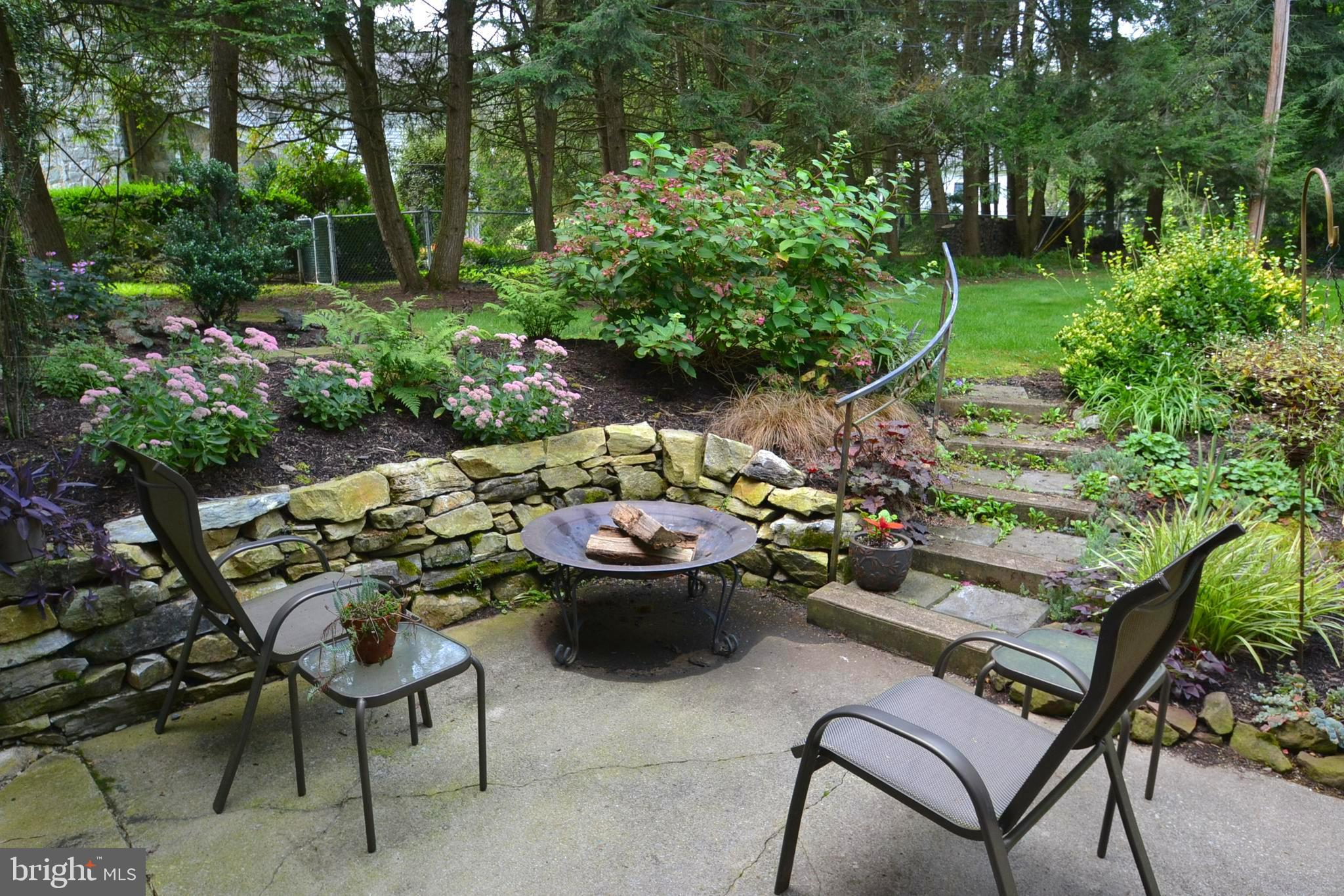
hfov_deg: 81.2
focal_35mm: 21
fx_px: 784
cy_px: 448
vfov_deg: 59.5
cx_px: 672
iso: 320
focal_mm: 14
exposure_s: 1/125
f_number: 5.6
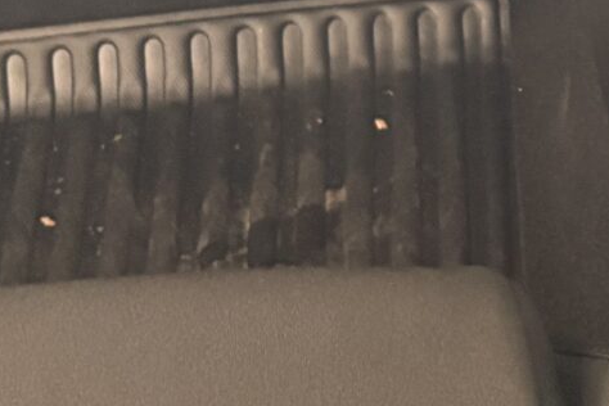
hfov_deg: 13.6
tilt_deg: -30.5
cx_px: 752
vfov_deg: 8.9
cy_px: -375
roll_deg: +1.6
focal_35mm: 146
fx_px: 2470
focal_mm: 5.96
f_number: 1.6
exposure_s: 1/40
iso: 500
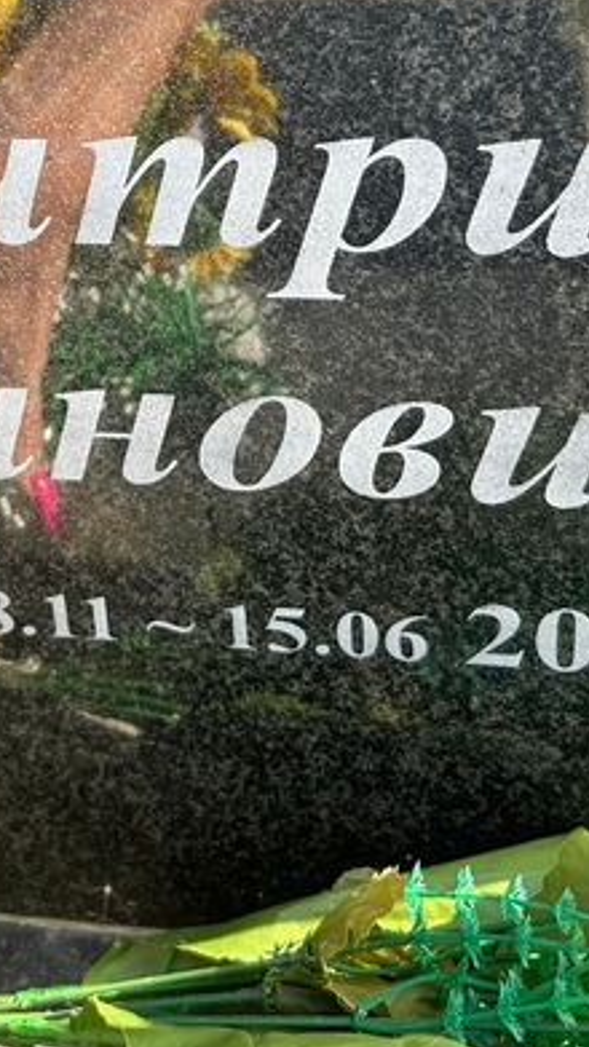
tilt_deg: -30.6
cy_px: 252
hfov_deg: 20.6
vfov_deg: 35.2
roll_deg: +3.7
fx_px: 1610
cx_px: 177
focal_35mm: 58
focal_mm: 5.7
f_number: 1.5
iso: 50
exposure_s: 1/506
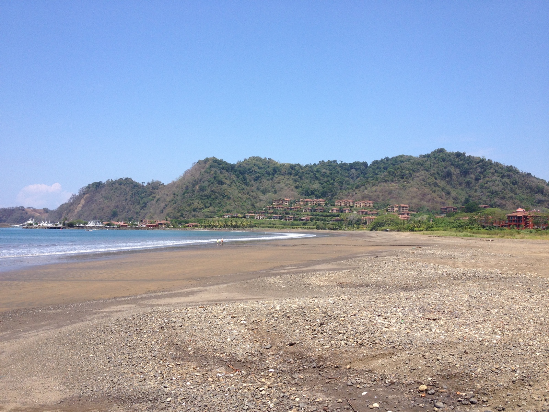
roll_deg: -0.9
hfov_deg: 52.6
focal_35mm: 35
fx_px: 555
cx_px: 274
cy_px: 206
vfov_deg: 40.7
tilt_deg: -0.4
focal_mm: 4.28
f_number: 2.4
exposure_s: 1/1727
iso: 50
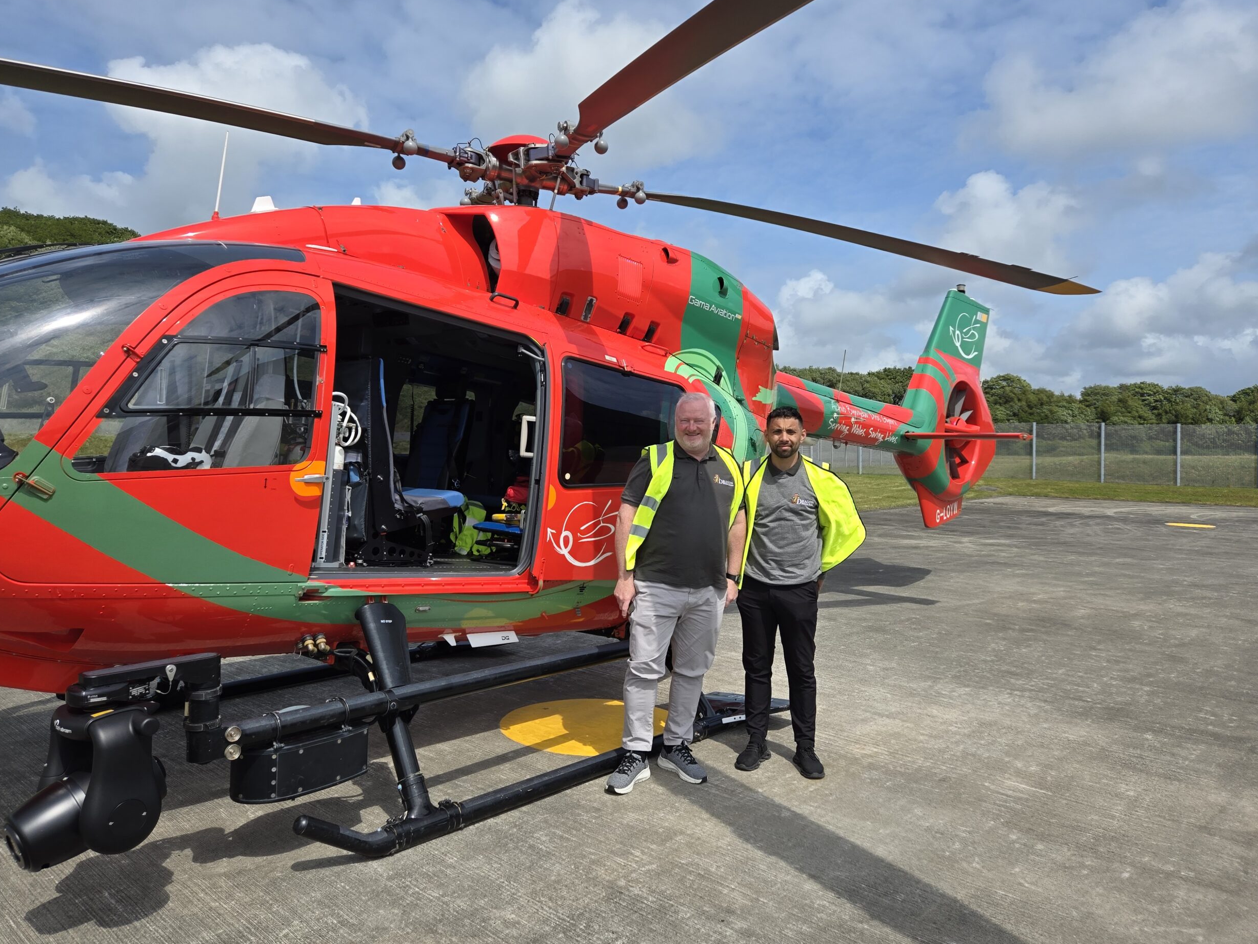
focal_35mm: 24
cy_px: 460
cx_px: 619
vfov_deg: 56.8
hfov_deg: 71.6
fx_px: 872
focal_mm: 5.4
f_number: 1.8
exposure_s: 1/2921
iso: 25
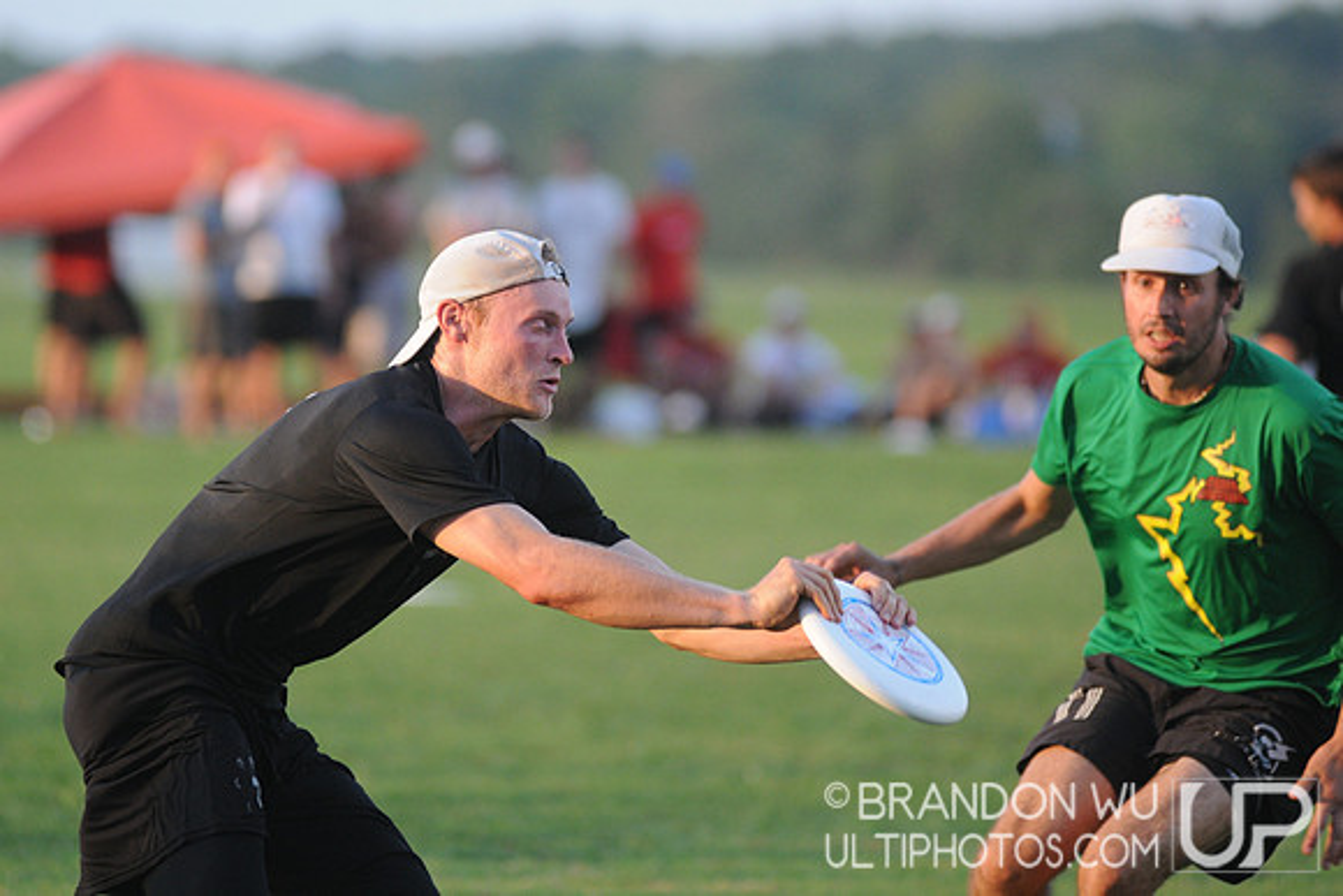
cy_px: 448
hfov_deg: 6.9
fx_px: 11194
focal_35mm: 300
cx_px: 672
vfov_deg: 4.6
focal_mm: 200
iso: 640
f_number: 2.8
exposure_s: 1/1600
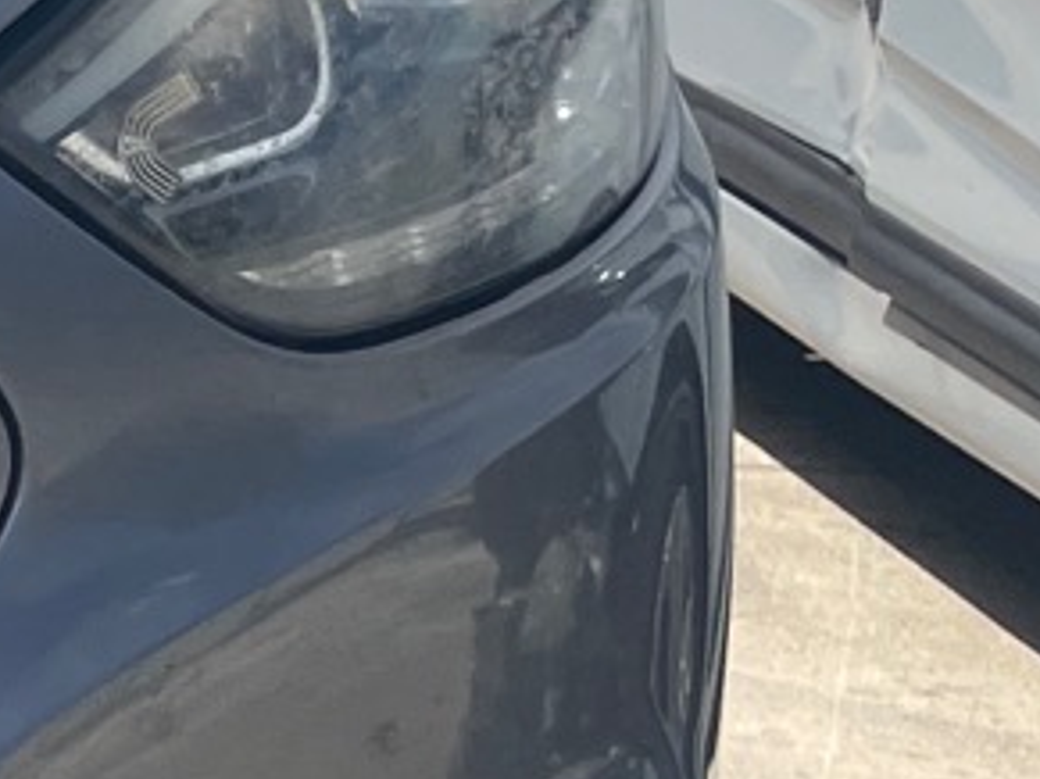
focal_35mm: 161
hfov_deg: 9.8
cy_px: 204
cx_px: -1912
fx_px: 4835
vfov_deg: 9.2
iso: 32
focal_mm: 4.2
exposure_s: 1/2882
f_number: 1.6
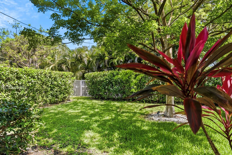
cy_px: 88
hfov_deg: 84.0
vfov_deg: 61.7
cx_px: 113
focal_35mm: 20
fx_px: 129
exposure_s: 1/8
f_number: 8
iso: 100
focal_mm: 16
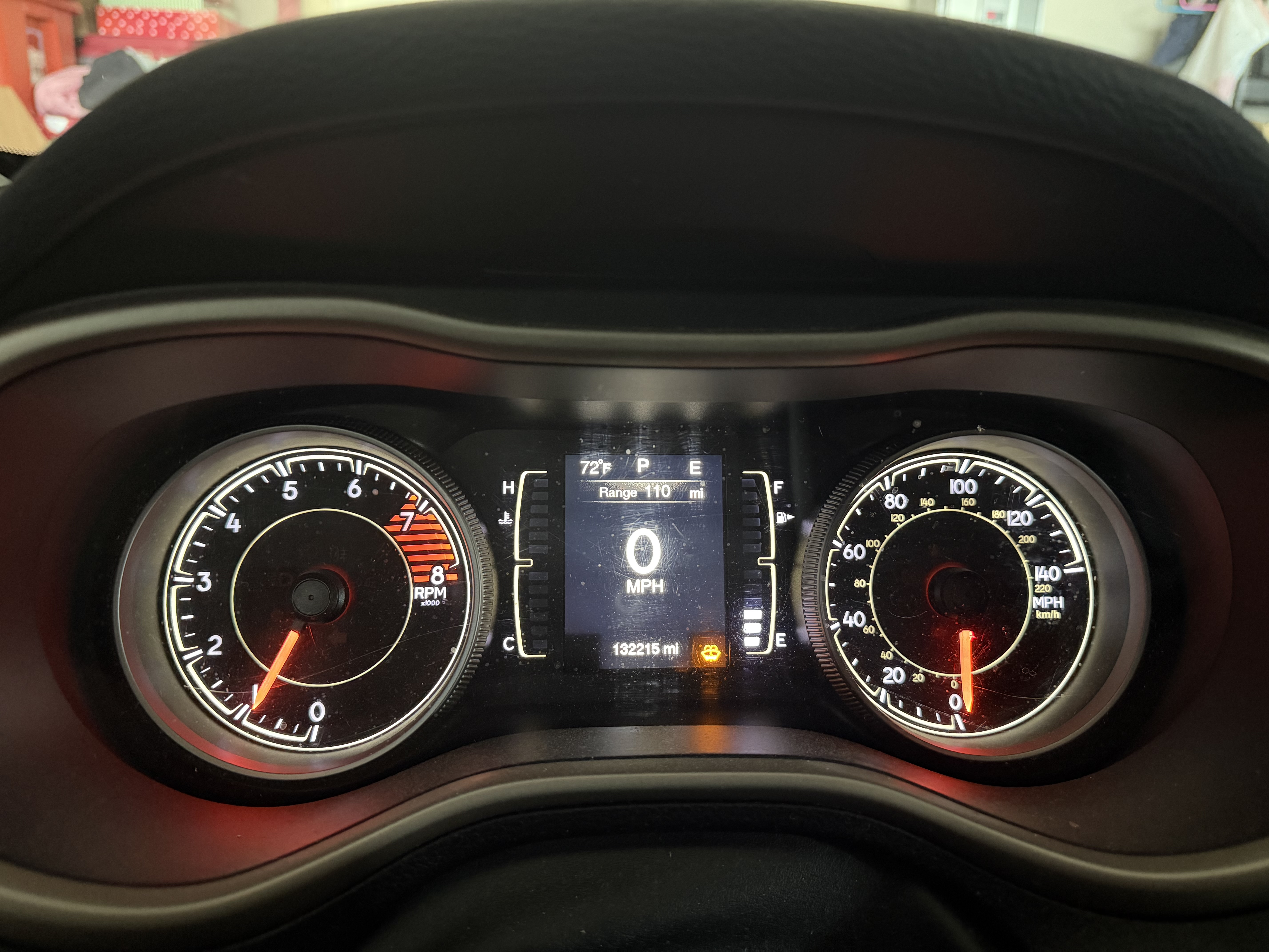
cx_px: 634
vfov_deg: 56.8
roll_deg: -1.6
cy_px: 476
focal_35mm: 24
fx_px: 880
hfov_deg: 71.6
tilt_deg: -19.0
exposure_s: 1/30
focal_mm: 6.76
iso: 800
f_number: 1.78
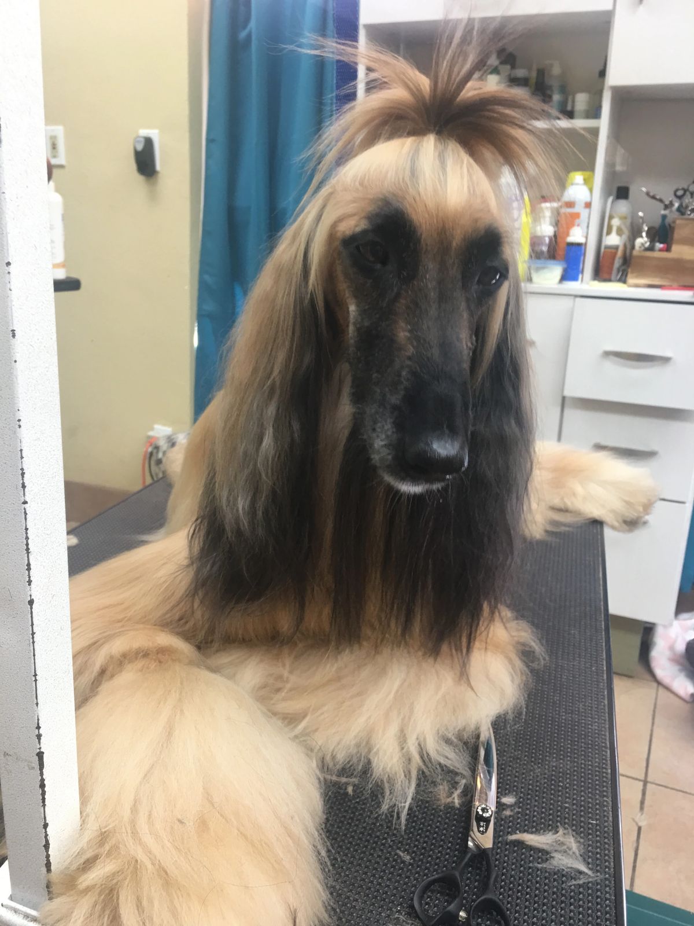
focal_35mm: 29
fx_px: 775
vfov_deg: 61.7
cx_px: 347
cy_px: 463
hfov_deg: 48.2
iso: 25
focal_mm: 4.15
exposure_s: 1/15
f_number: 2.2
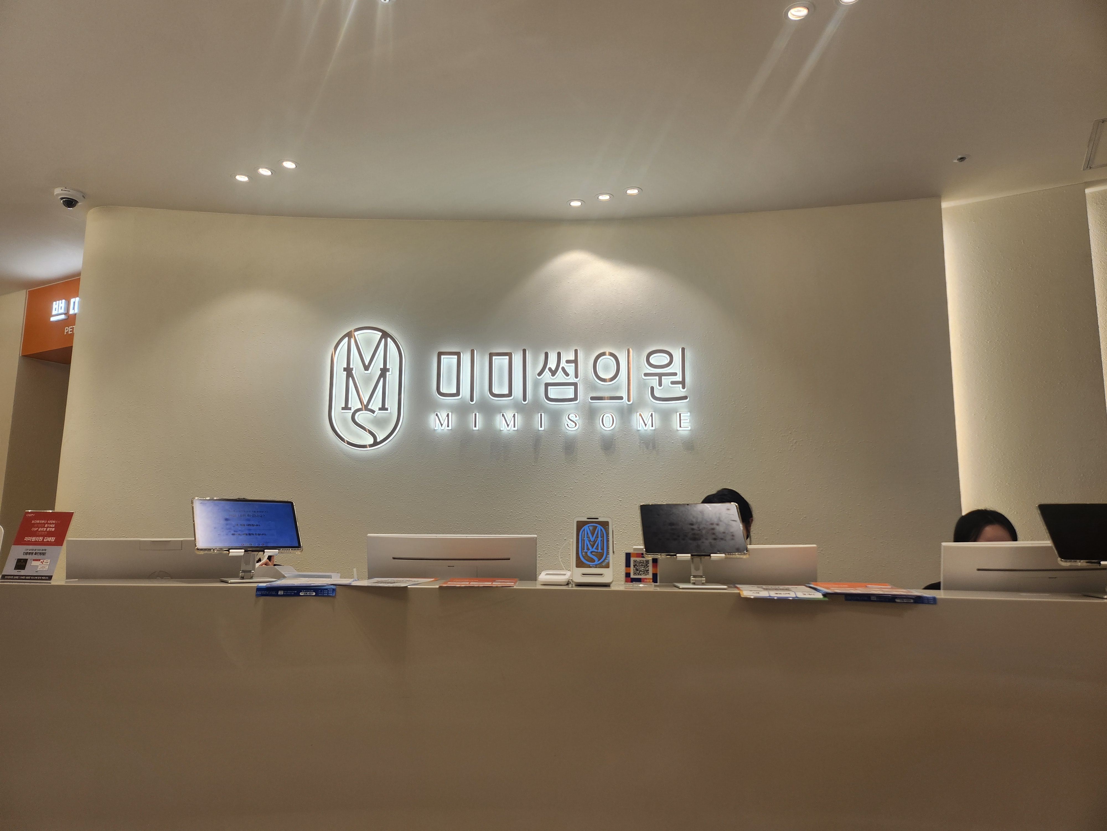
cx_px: 554
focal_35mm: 24
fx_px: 768
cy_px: 416
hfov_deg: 71.6
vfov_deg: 56.8
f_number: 1.8
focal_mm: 5
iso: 50
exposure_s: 1/120
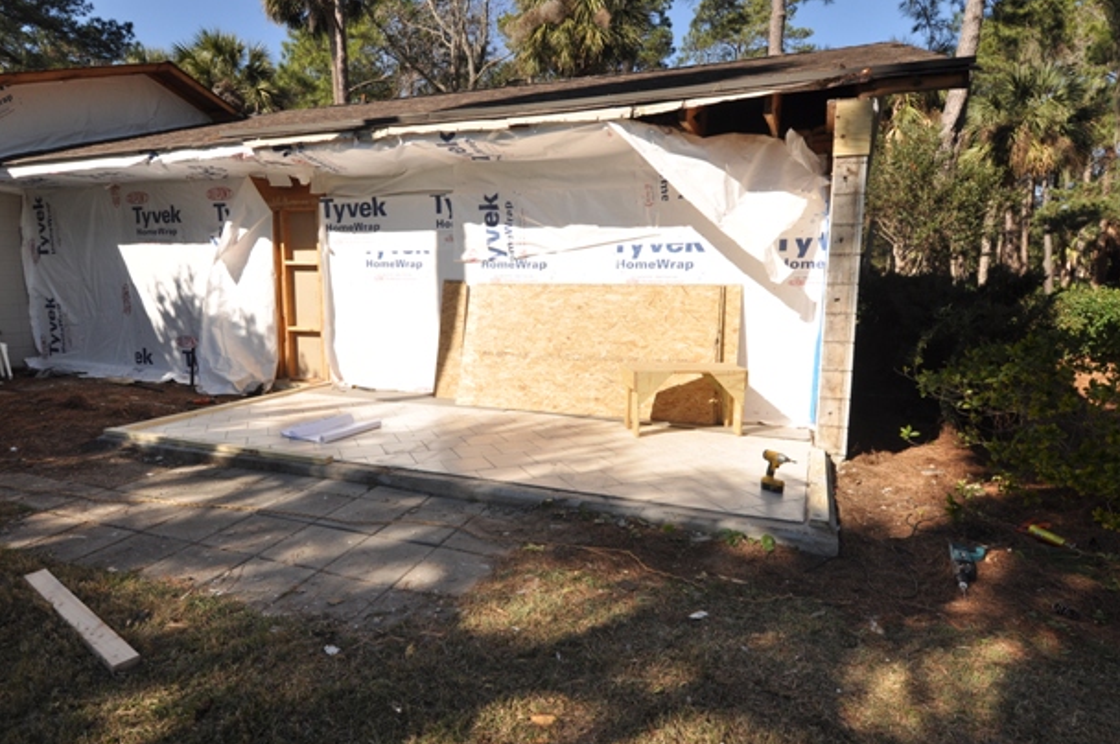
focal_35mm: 21
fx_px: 638
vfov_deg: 60.5
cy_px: 375
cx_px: 542
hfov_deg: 82.5
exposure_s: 1/500
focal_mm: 13
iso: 200
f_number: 8
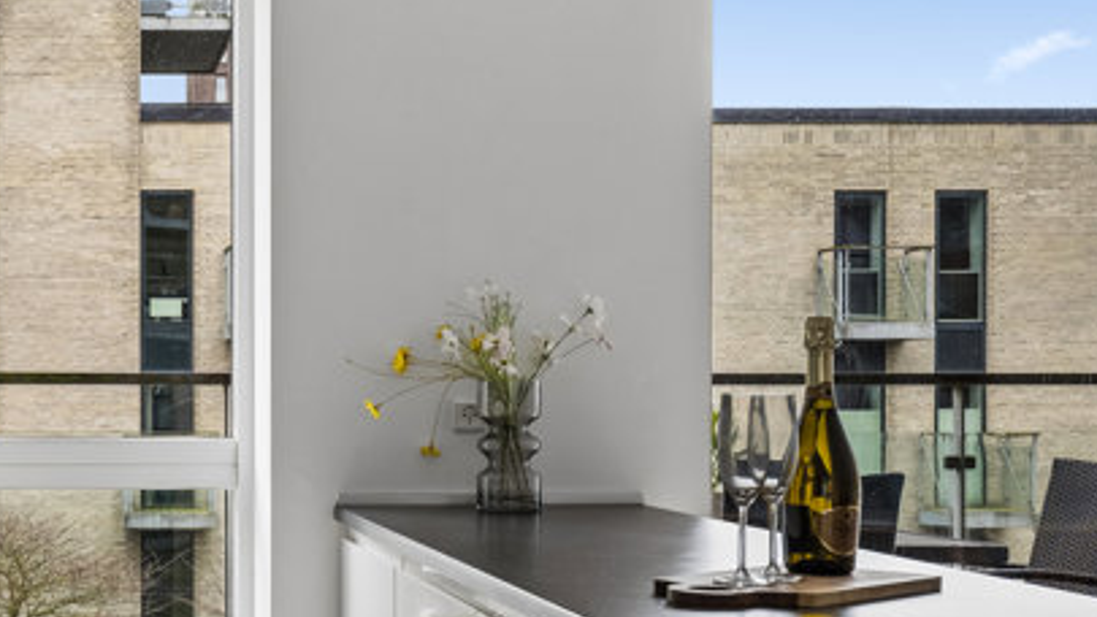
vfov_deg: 20.0
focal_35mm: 60
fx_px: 1746
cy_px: 410
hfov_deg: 33.0
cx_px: 95
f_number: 8
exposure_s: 1/40
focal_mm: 29
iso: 800
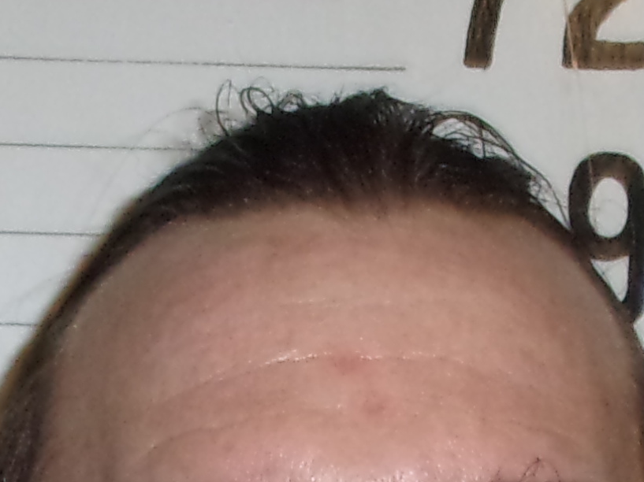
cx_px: 289
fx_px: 2938
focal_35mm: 158
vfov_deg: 9.1
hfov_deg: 12.5
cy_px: 773
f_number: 3.9
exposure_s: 1/34
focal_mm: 5.1
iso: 200
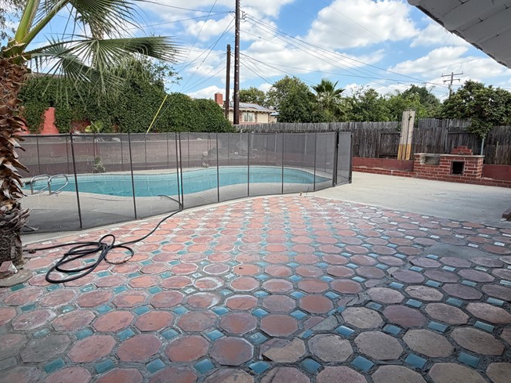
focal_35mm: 22
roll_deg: +0.3
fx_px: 325
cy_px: 188
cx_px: 259
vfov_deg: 61.1
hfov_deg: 76.4
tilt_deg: -9.7
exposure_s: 1/638
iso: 40
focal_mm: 2.22
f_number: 2.2
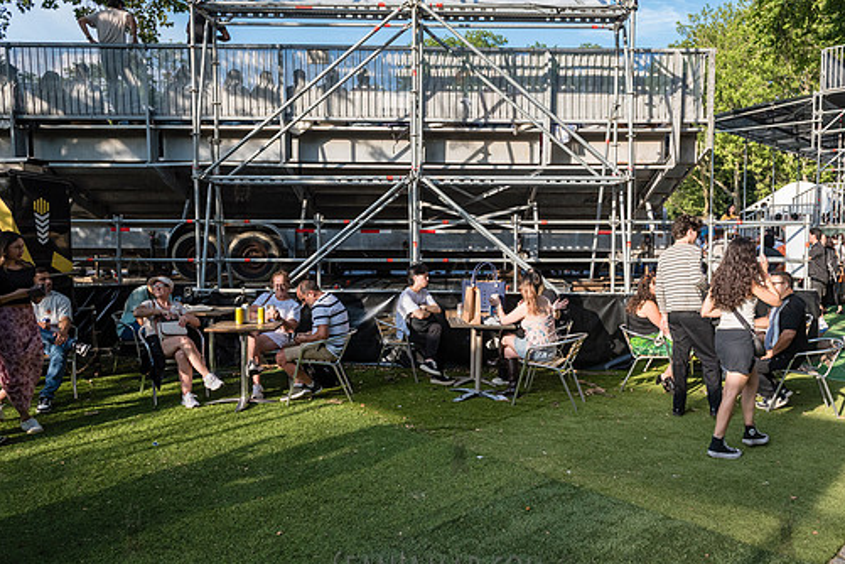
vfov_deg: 46.4
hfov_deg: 65.4
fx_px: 657
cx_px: 459
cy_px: 283
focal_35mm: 28
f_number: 3.2
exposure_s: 1/3200
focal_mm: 24
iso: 1000
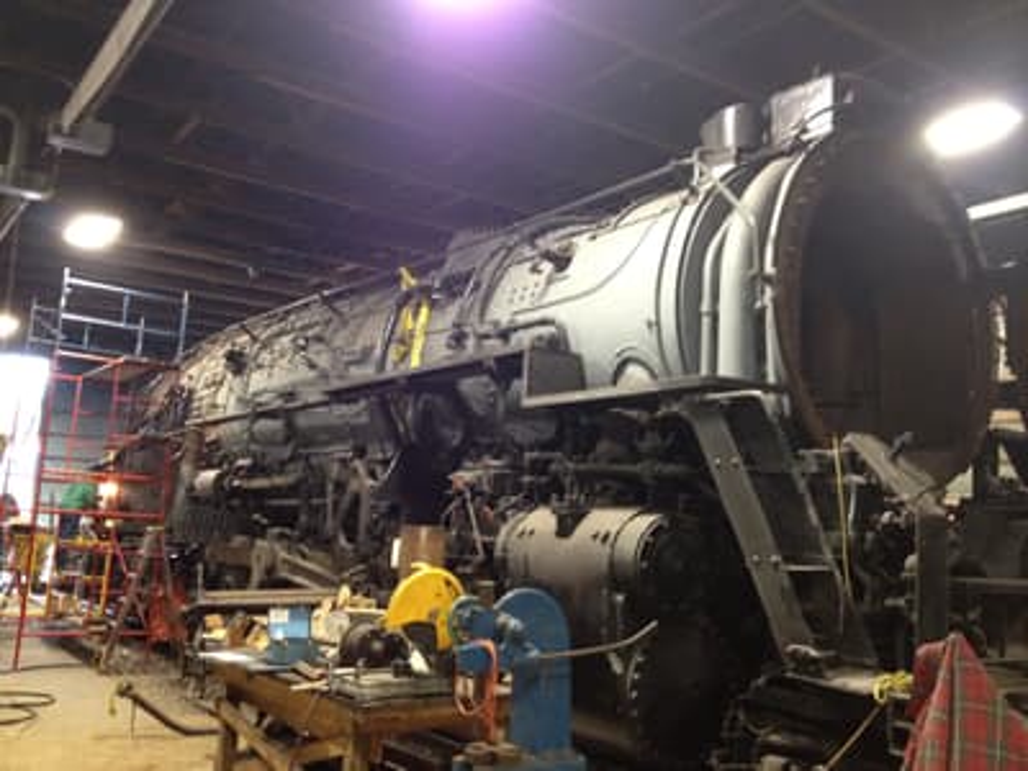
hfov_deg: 52.6
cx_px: 514
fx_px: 1039
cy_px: 386
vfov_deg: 40.7
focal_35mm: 35
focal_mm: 4.28
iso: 320
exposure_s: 1/20
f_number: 2.4
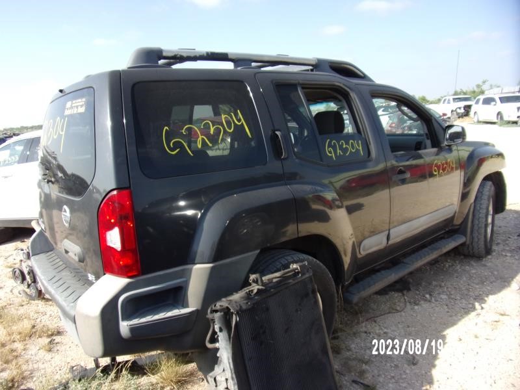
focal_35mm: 24
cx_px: 260
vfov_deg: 56.8
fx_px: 361
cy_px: 195
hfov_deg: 71.6
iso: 80
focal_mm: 4.3
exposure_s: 1/550
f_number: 3.3
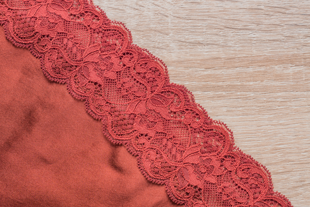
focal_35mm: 75
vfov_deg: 18.2
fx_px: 646
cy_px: 104
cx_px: 155
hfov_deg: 27.0
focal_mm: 50
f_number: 6.3
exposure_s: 1/3
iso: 100
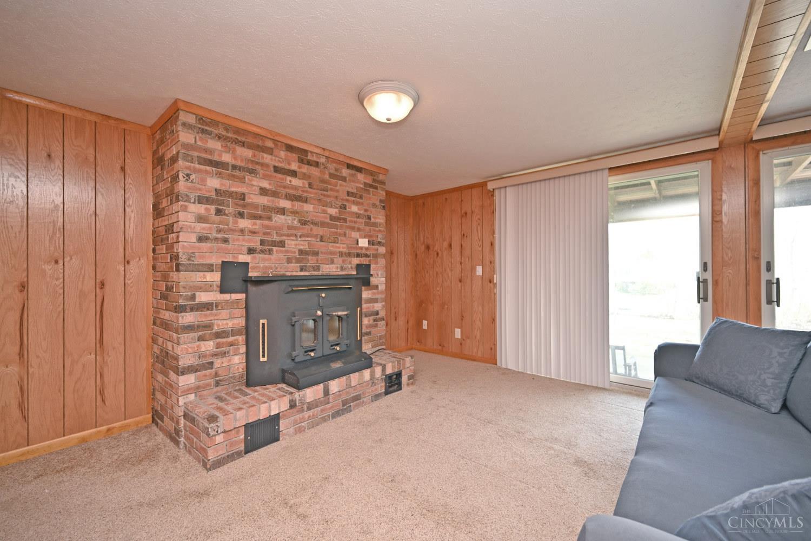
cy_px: 270
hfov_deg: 104.3
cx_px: 406
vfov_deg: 81.2
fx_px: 315
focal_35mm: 14
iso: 450
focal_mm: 14
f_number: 4
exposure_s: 1/60
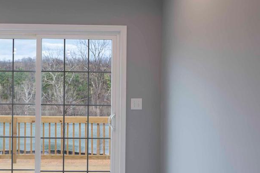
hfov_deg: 40.1
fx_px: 339
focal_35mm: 47
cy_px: 98
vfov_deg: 28.6
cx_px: 49
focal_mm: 14
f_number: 4
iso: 100
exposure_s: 1/125
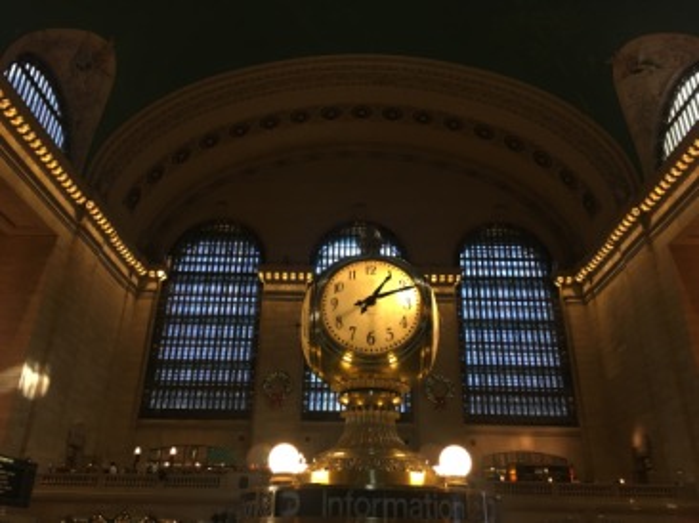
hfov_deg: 61.7
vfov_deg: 48.2
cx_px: 350
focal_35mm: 29
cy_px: 262
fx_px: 585
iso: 125
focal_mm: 4.15
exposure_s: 1/30
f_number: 2.2
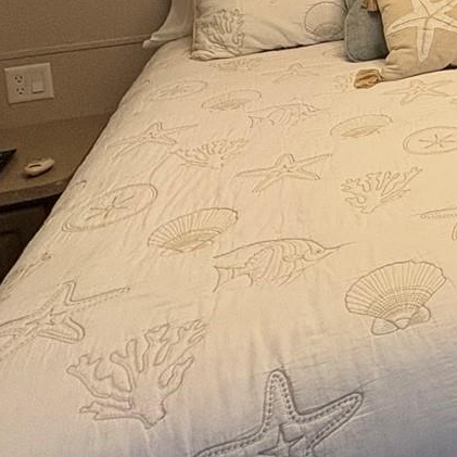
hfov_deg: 28.4
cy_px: -80
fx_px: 702
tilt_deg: -4.9
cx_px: 619
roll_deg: +2.2
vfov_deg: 30.9
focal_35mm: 47
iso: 250
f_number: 2.2
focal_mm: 2.22
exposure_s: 1/60
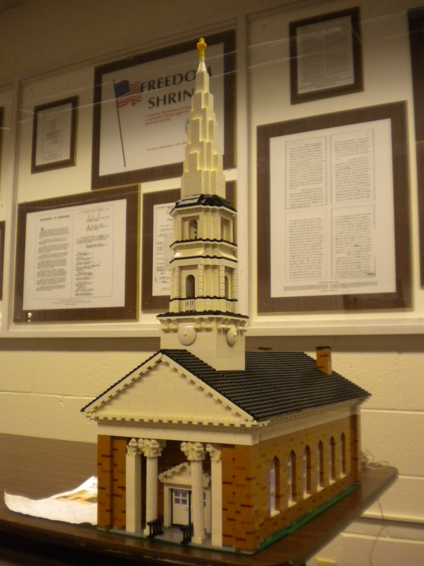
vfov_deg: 50.1
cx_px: 223
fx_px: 604
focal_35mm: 37
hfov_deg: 38.7
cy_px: 294
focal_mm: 6.3
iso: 420
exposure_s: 1/58.7
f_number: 3.1
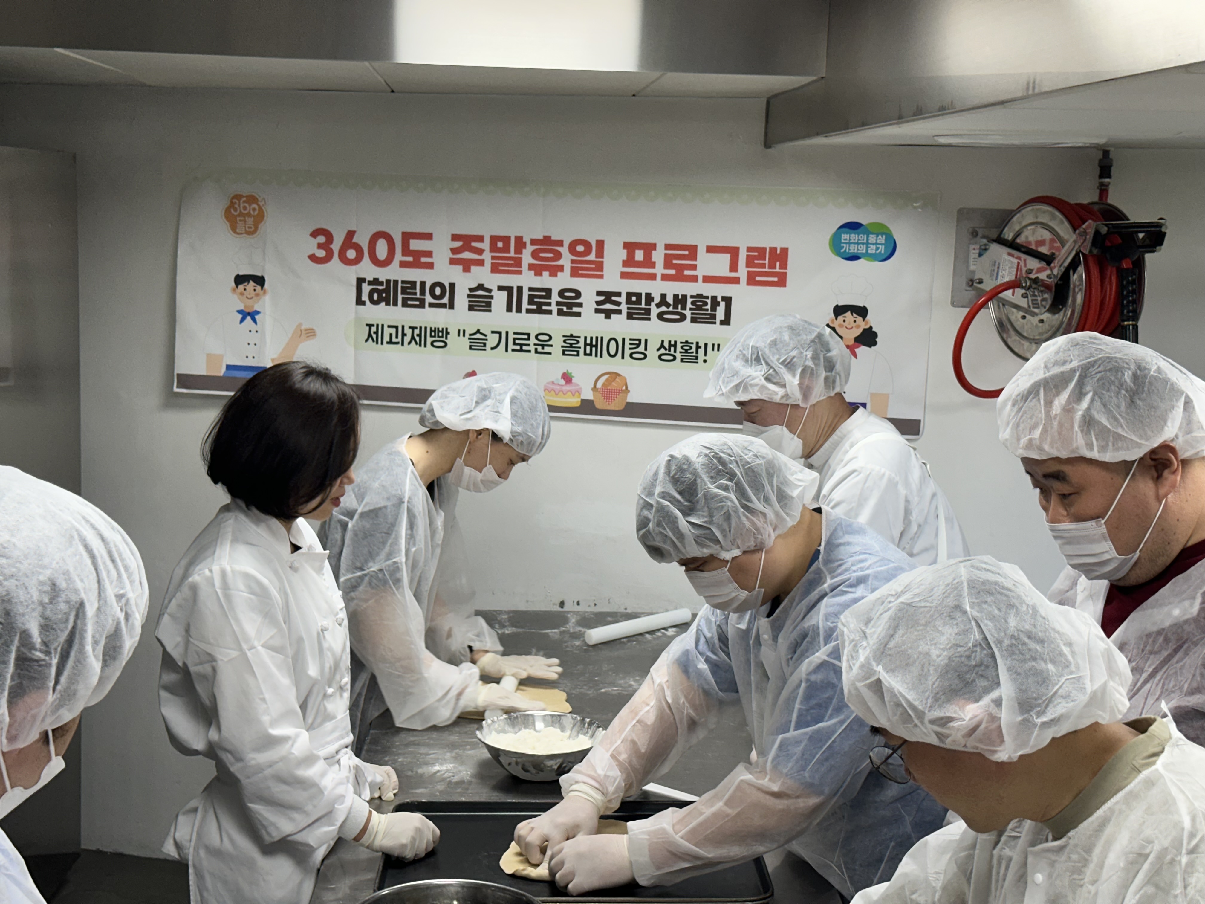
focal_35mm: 48
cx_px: 602
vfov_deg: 30.3
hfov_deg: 39.7
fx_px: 1671
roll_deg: -2.3
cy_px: 452
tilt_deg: -8.3
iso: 100
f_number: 1.78
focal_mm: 6.86
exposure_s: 1/120
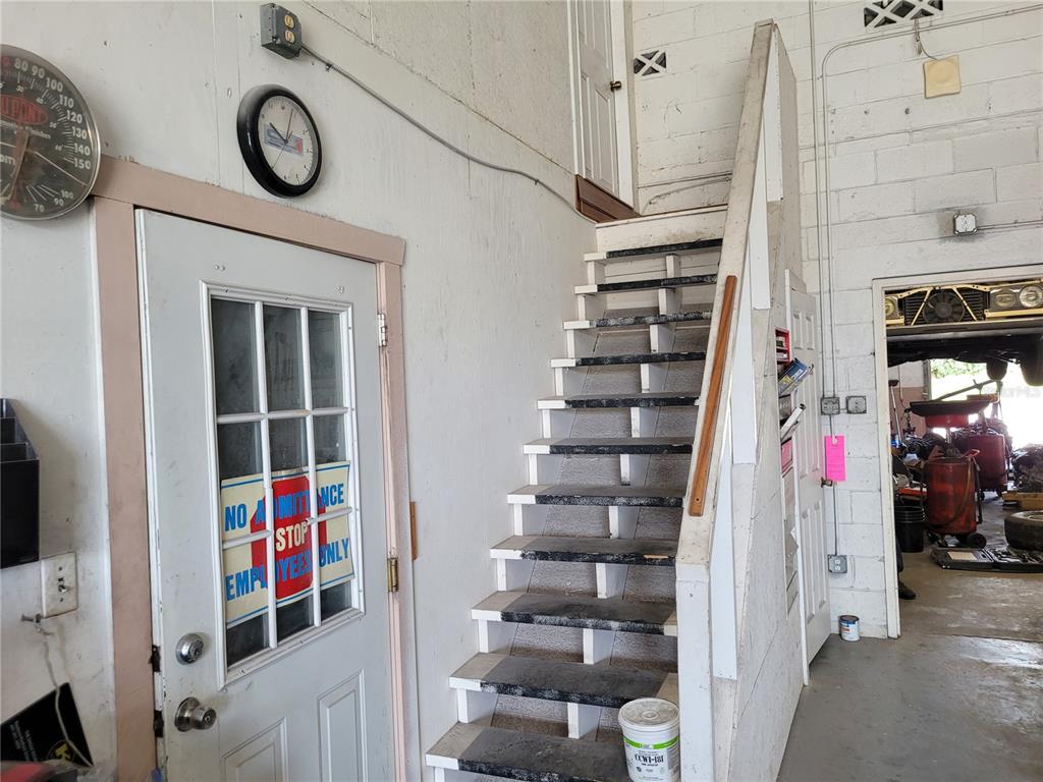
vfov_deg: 53.1
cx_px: 522
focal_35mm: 26
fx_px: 783
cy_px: 391
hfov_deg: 67.3
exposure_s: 1/100
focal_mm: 5.4
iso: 125
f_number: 1.8
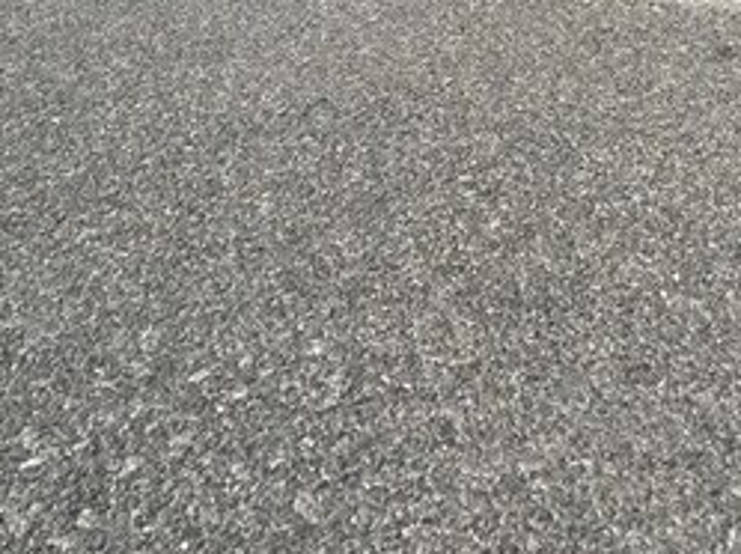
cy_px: -127
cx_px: 583
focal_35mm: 77
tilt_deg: -9.1
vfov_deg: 18.1
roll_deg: +1.4
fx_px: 1646
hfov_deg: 25.0
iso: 25
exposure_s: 1/1099
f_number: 2.2
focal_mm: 4.15
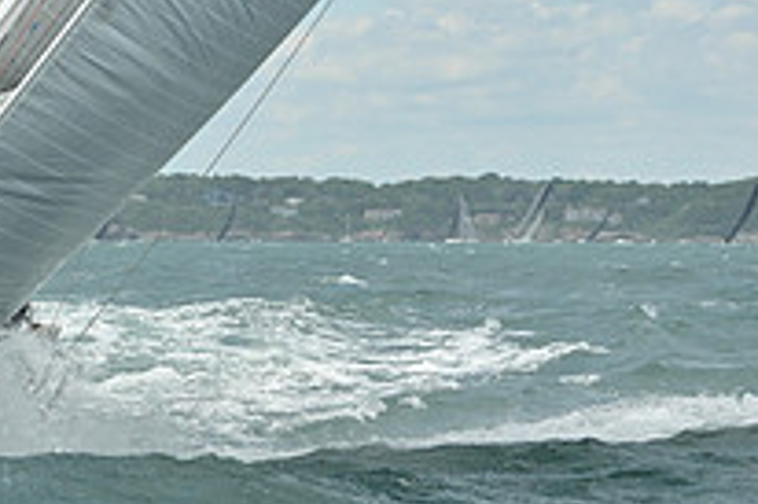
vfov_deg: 5.1
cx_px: -48
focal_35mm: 268
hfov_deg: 7.6
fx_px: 5638
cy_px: 160
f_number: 8
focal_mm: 95
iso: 250
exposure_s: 1/1250
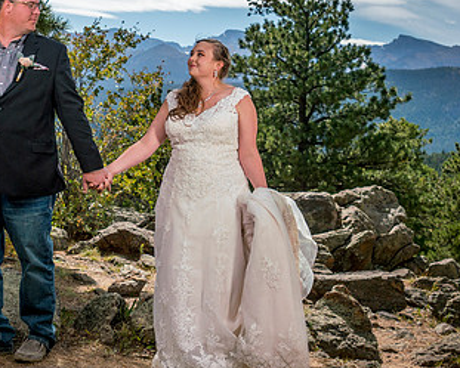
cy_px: 165
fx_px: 858
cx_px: 90
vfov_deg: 24.2
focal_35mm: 63
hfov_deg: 29.3
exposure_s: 1/2000
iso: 250
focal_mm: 24
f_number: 4.5
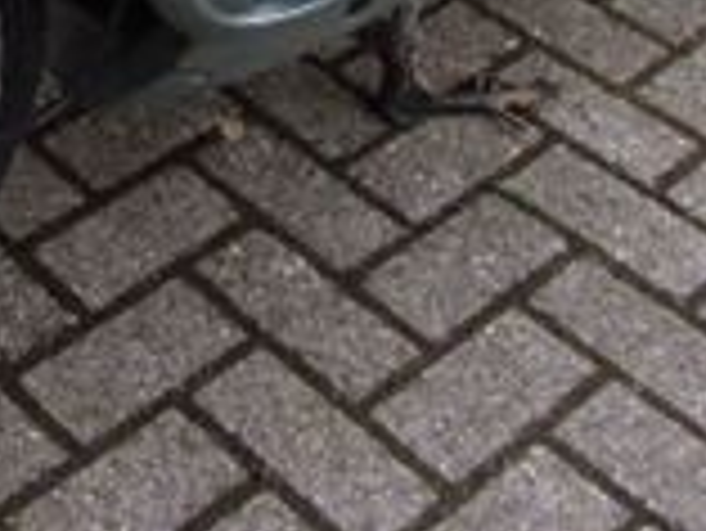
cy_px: -508
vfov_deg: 13.2
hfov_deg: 18.7
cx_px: -184
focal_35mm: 98
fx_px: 2000
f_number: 3.3
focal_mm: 4.3
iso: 80
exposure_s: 1/180
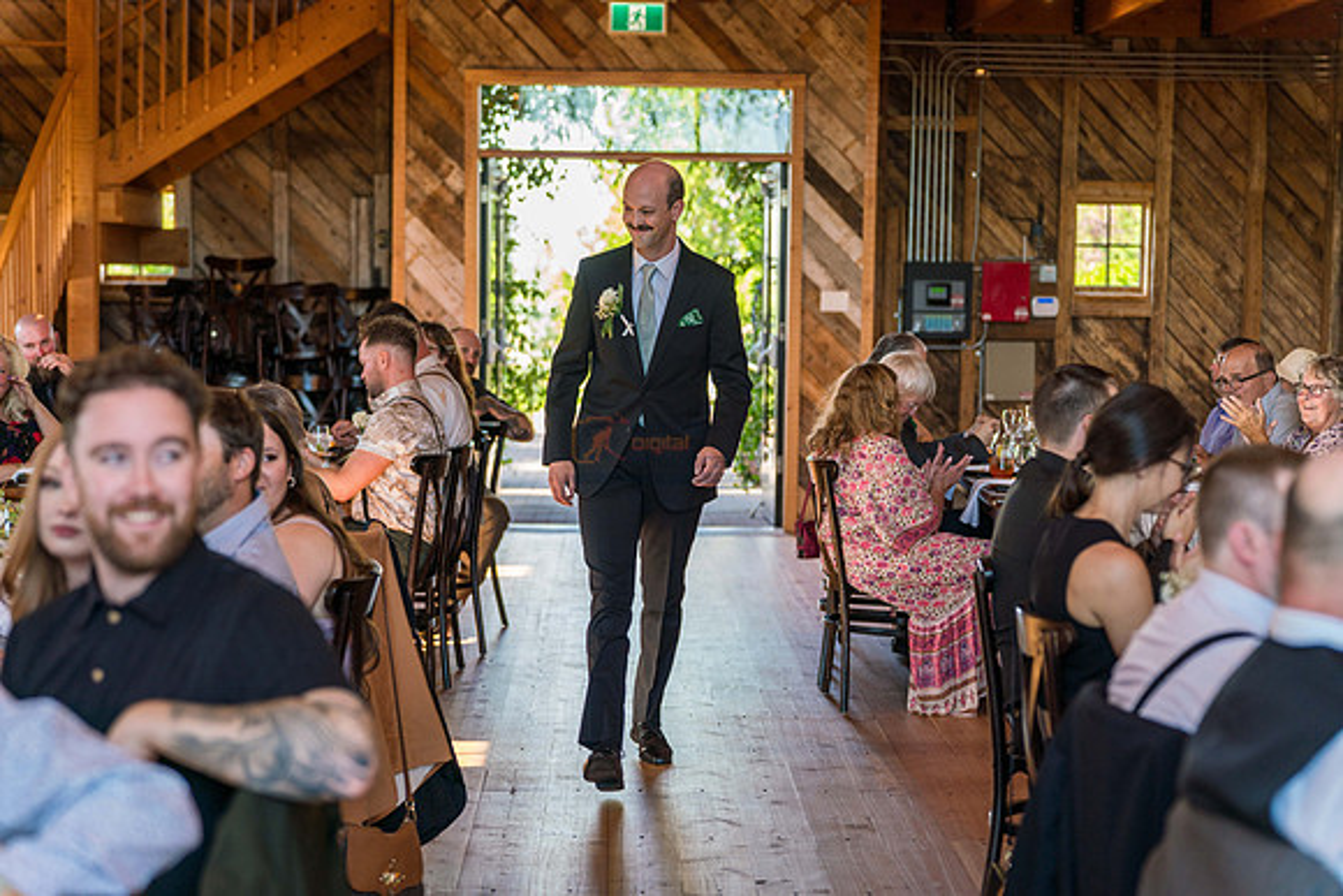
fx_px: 2425
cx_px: 672
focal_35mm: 65
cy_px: 448
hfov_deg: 31.0
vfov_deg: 20.9
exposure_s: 1/250
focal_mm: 65
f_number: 2.5
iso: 400
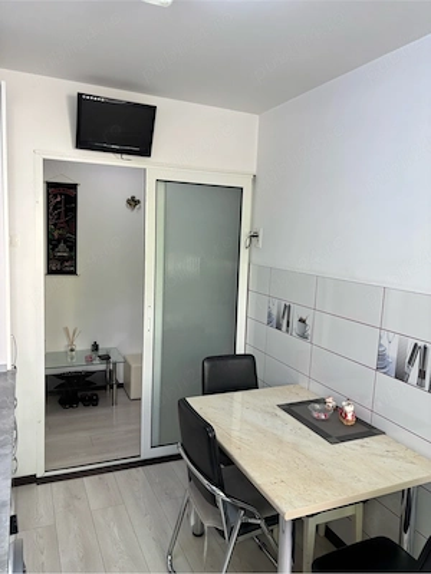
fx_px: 432
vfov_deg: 67.3
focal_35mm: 26
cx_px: 216
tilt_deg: -7.5
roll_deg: -3.4
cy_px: 287
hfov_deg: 53.1
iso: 100
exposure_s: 1/100
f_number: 1.6
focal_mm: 5.96
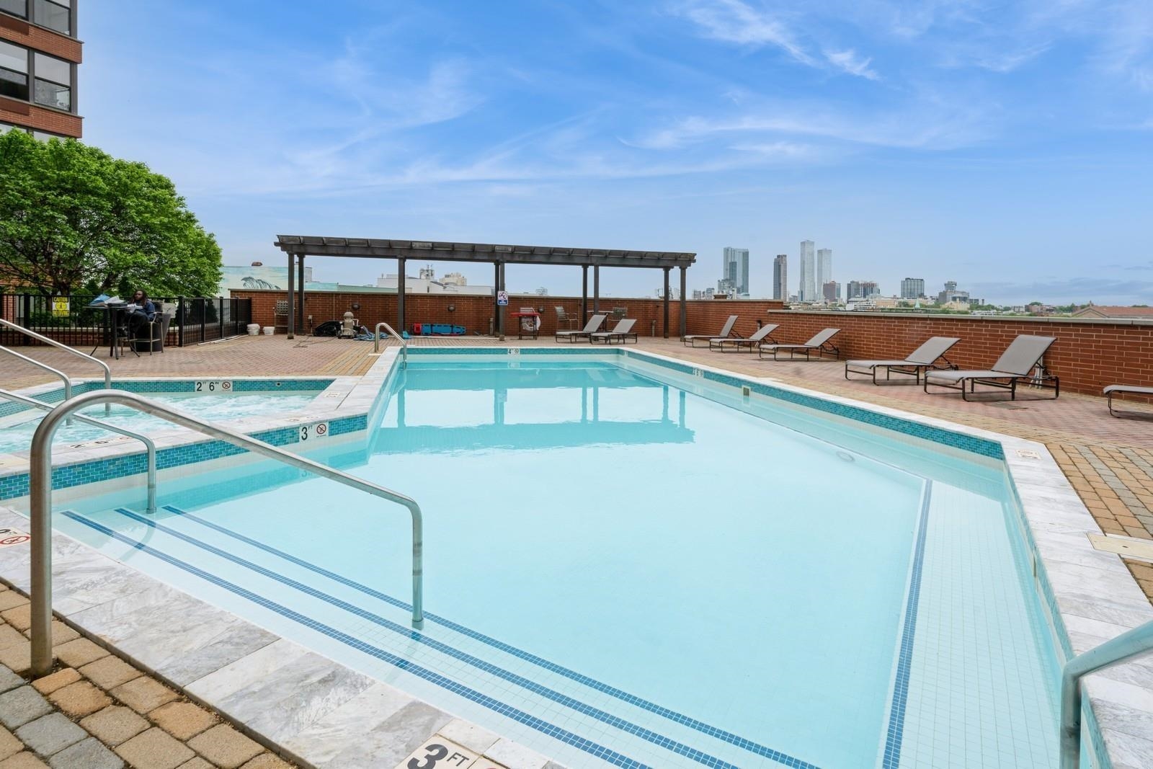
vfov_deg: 67.4
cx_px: 576
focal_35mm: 18
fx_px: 577
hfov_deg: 90.0
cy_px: 384
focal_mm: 18
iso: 200
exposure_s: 1/200
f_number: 11
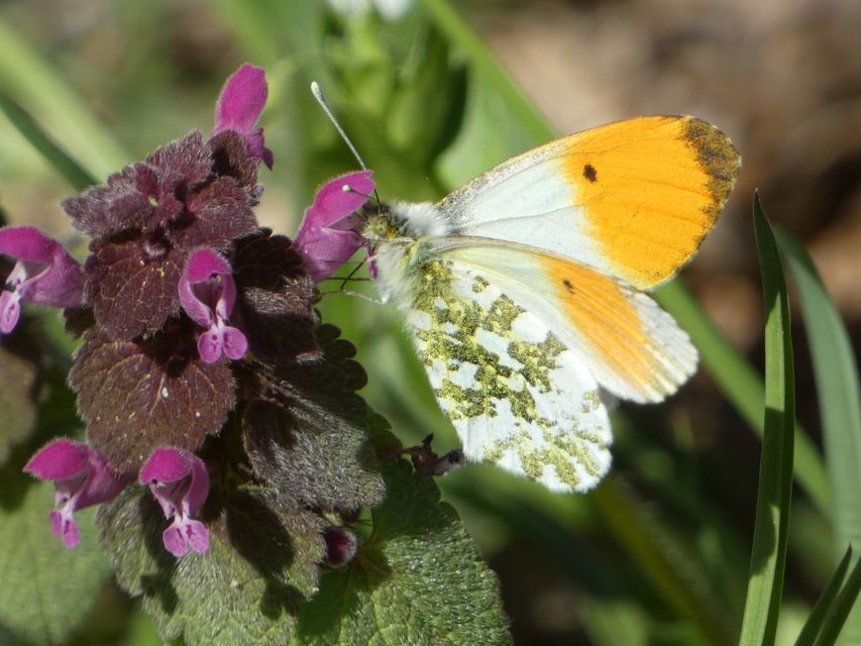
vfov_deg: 1.7
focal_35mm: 855
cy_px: 323
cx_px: 430
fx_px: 21269
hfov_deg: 2.3
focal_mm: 153.1
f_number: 5.6
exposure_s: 1/200
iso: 80
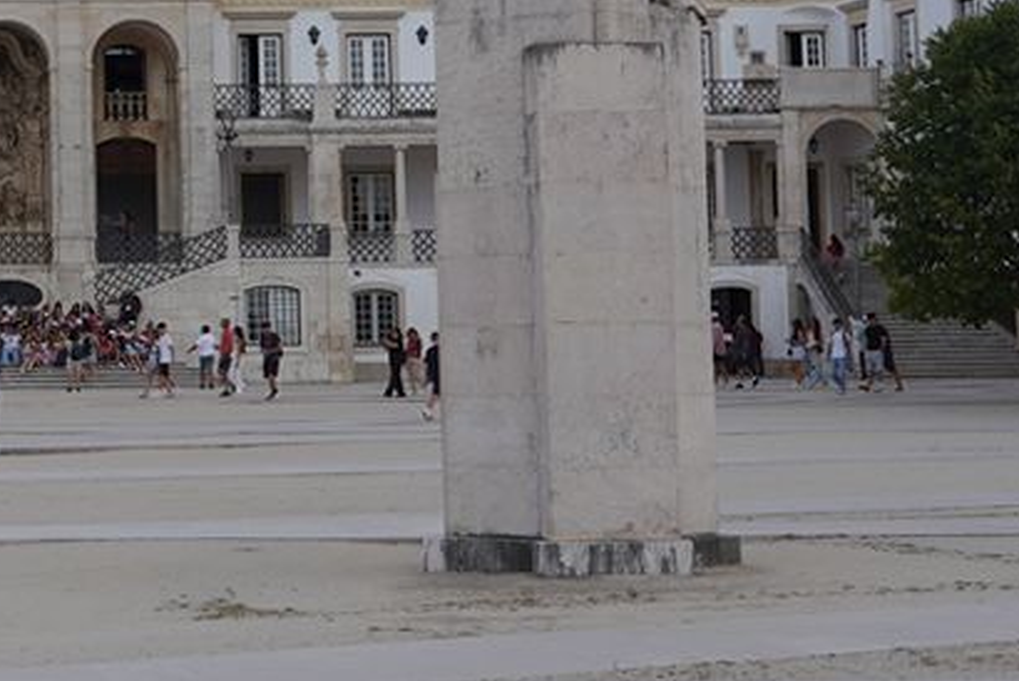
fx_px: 3314
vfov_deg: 11.6
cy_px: -17
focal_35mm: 117
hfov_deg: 16.7
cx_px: -219
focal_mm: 24
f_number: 14
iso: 100
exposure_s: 1/100
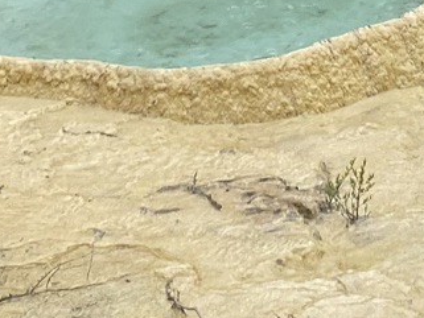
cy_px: -629
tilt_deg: -1.1
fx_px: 1985
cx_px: 577
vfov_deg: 7.9
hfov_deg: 11.8
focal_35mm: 162
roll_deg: -0.7
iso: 32
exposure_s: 1/1124
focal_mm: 4.25
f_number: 1.8
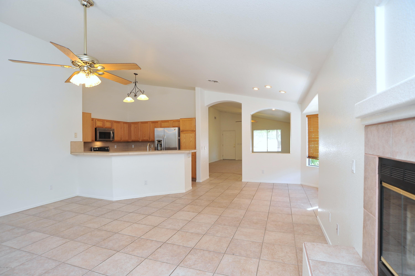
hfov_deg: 90.0
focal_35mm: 18
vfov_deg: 67.3
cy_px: 138
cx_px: 208
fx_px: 207
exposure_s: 1/30
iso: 640
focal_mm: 18
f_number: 7.1
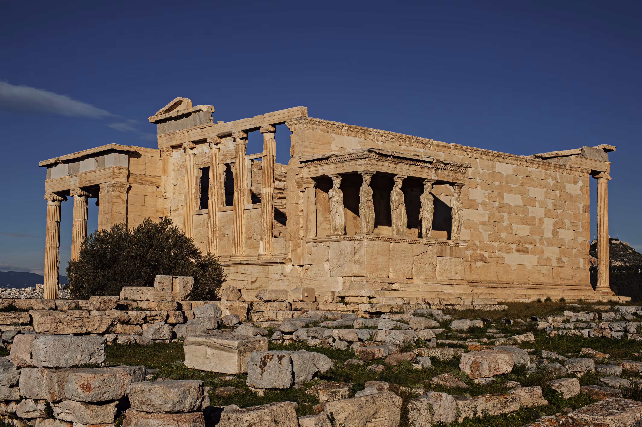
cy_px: 214
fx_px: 891
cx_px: 321
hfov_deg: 39.6
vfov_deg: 27.0
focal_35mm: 50
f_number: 11
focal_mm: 50
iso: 320
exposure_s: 1/800
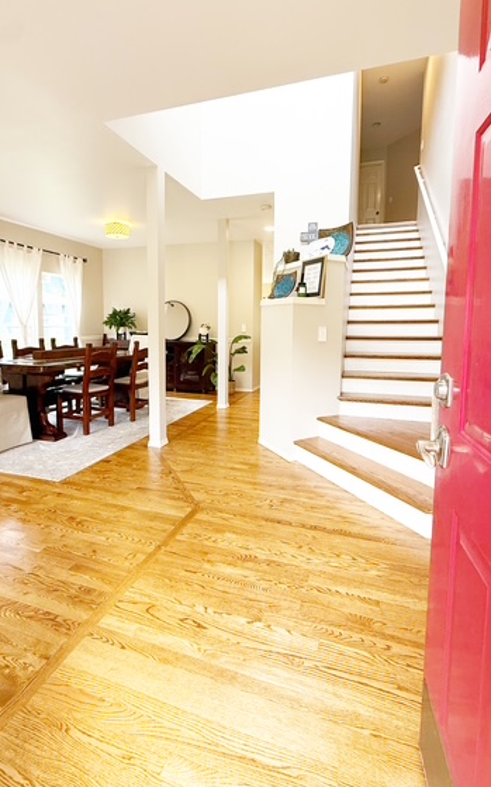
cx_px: 249
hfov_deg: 68.0
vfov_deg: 94.1
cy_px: 355
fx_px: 364
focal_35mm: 17
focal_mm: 2.22
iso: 160
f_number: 2.2
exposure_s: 1/99
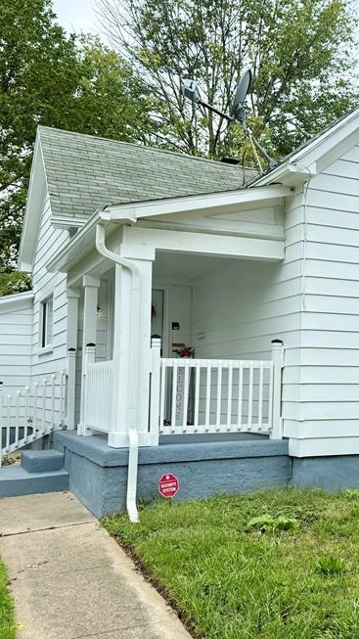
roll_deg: -0.7
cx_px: 333
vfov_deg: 49.4
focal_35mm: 41
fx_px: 694
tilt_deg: +5.7
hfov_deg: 27.8
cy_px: 325
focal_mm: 6.76
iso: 80
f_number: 1.78
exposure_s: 1/3145
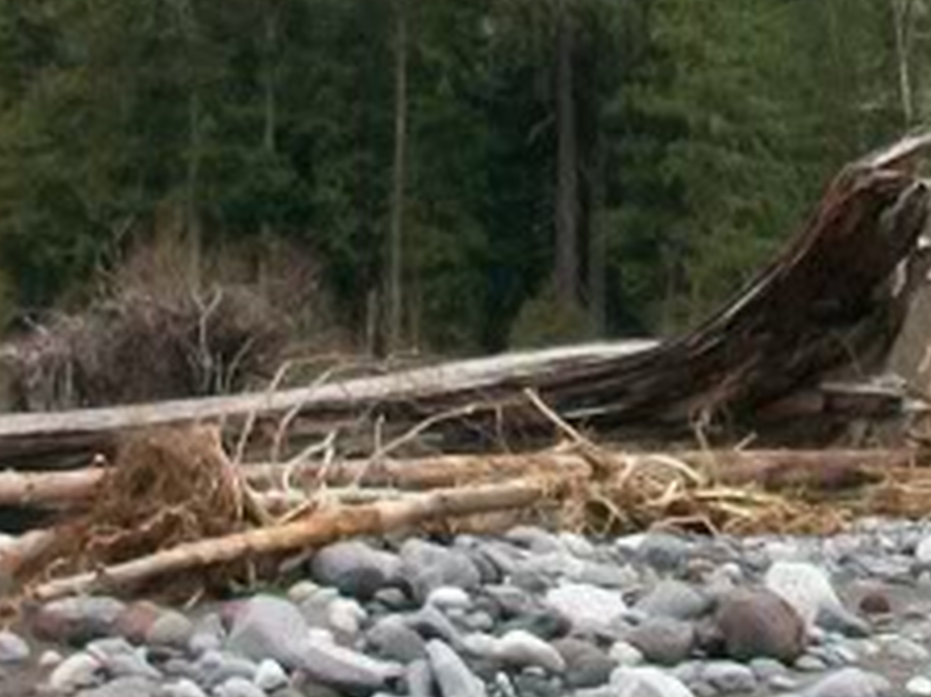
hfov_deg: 13.2
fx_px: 3951
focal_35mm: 147
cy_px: -200
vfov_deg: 9.9
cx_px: 956
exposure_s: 1/125
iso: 64
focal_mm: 5.7
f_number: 2.8
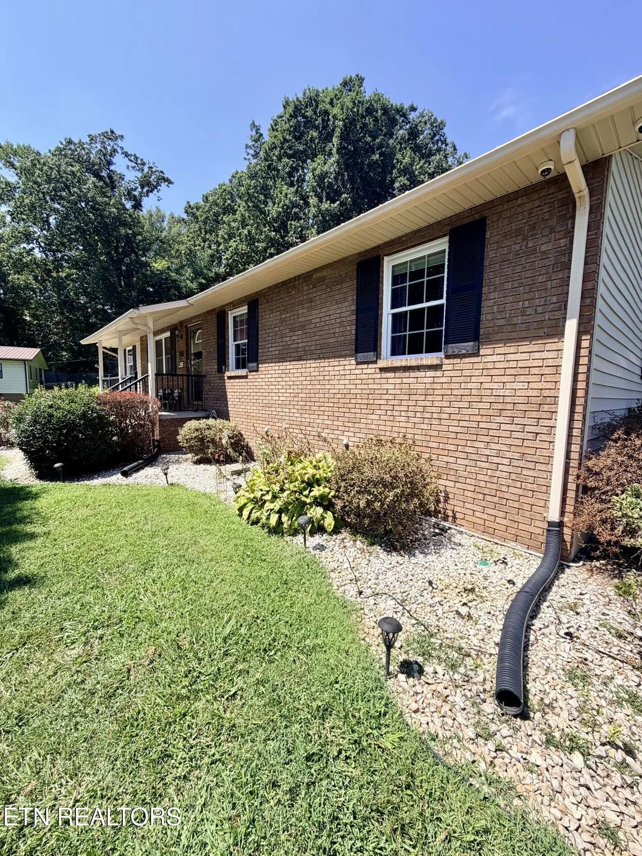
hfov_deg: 85.7
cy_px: 428
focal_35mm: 14
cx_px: 321
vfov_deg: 102.1
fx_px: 346
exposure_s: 1/770
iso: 32
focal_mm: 2.22
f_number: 2.2
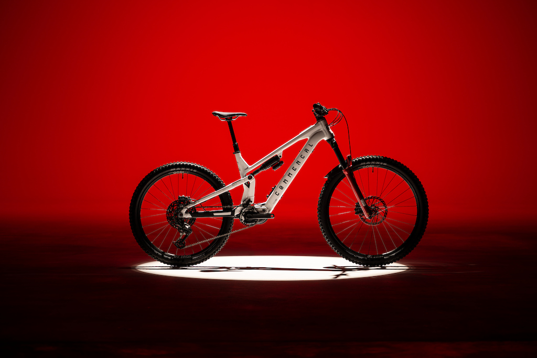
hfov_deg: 19.5
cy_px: 179
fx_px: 1566
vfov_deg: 13.0
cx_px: 268
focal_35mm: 105
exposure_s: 1/80
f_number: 2.8
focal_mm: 105
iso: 100
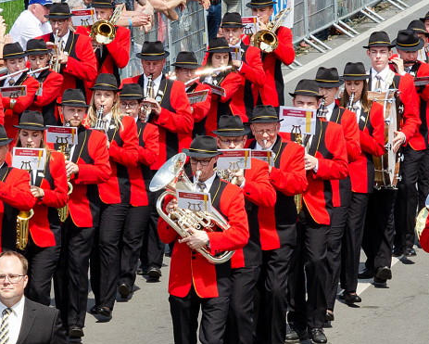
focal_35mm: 361
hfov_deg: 5.3
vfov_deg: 4.3
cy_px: 269
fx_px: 4586
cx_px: 35
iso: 140
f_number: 11
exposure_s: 1/250
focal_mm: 62
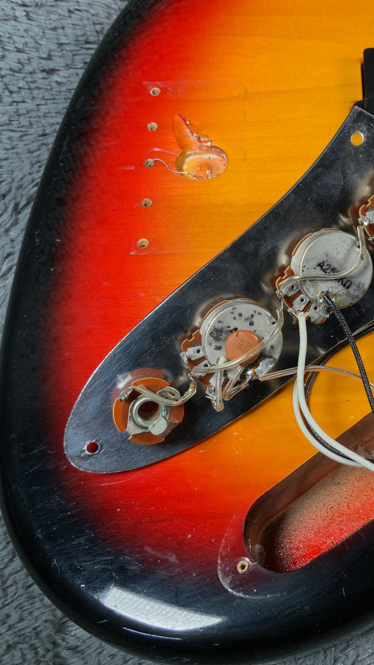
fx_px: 758
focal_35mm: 43
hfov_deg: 26.6
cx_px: 346
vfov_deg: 47.4
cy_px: 339
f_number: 1.8
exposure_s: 1/104
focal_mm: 3
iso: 20
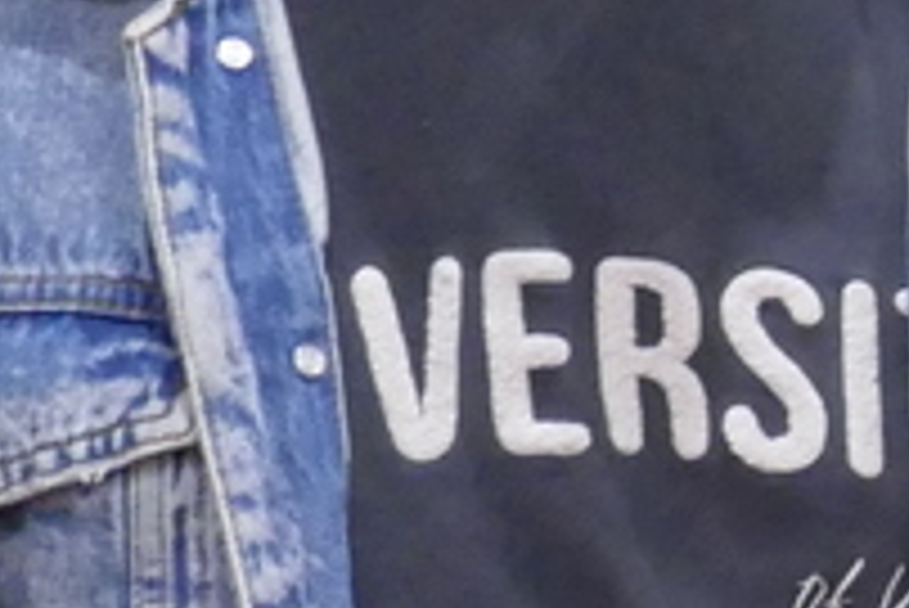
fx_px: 6190
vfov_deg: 5.6
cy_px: -218
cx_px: 1930
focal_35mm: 245
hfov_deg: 8.0
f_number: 3.2
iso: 1600
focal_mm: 11.3
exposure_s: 1/60
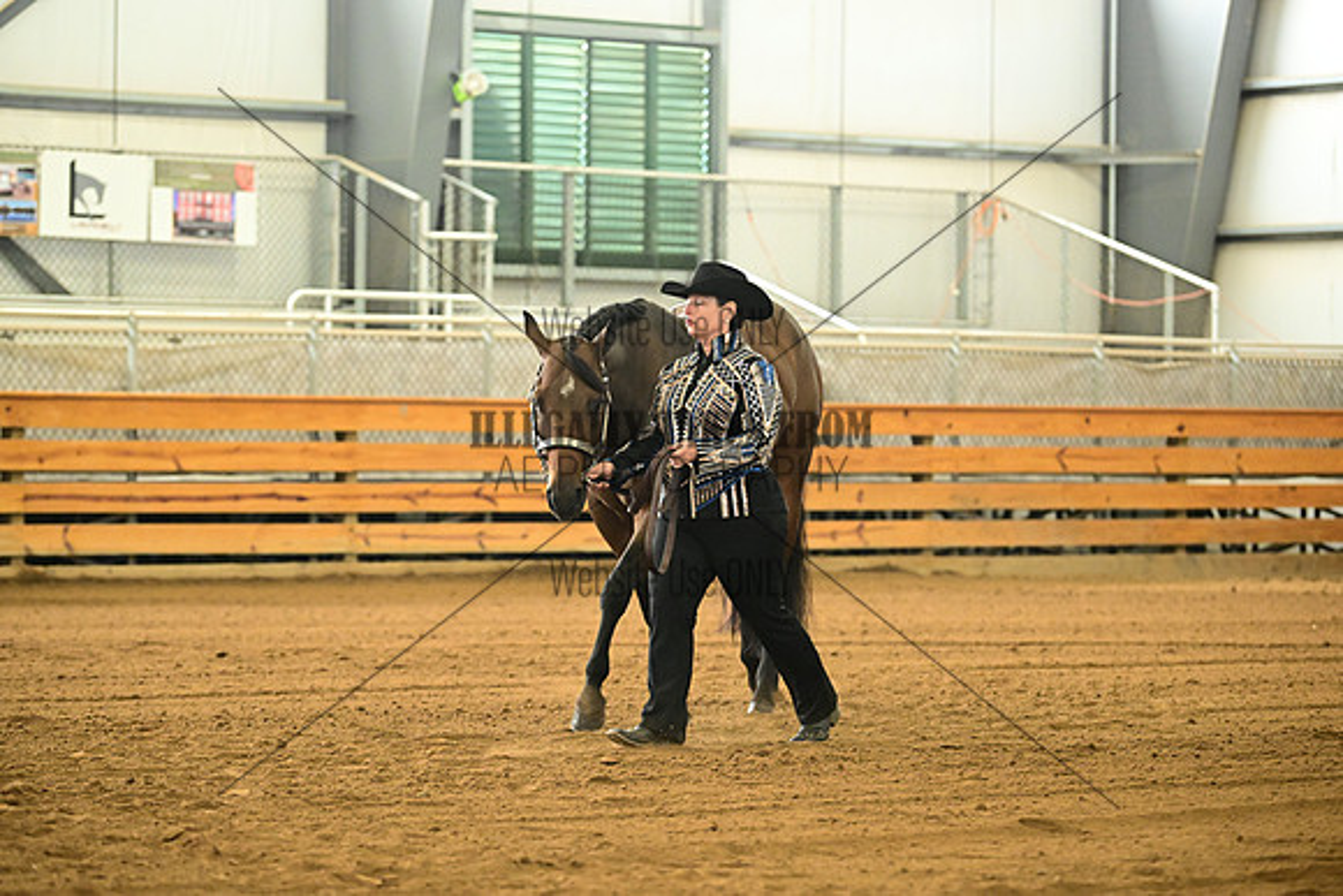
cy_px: 448
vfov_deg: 10.6
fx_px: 4851
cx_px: 672
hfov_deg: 15.8
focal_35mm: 130
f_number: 3.5
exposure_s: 1/404
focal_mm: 130
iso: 6400
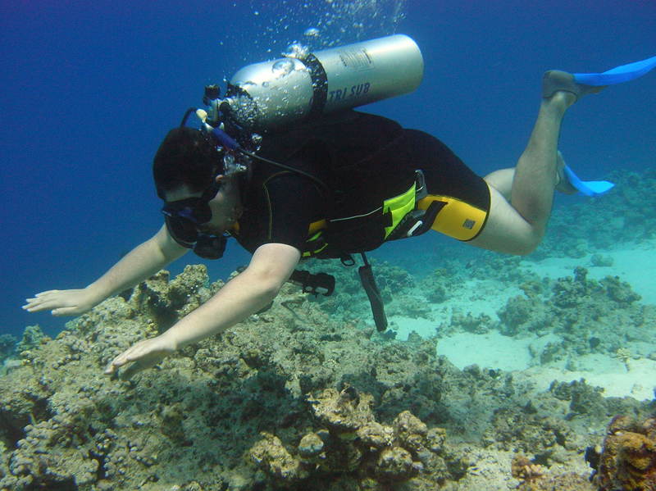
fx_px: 644
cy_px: 246
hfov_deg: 54.0
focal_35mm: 34
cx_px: 328
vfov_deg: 41.8
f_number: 4.9
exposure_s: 1/140
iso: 50
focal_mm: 5.7
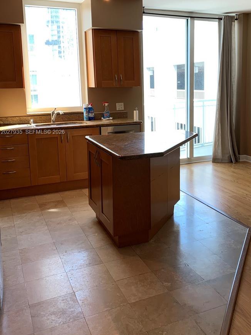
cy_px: 133
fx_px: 348
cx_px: 167
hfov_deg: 39.2
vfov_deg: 51.0
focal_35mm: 36
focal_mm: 4.25
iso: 25
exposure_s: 1/122
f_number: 1.8
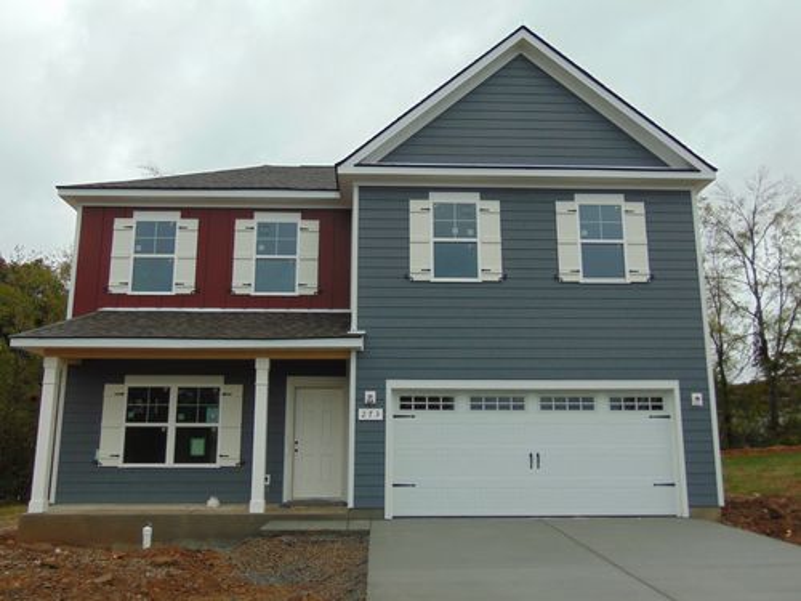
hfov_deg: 55.4
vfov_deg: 42.9
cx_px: 400
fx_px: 764
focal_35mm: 33
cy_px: 300
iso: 80
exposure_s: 1/125
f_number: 3.2
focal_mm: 5.8
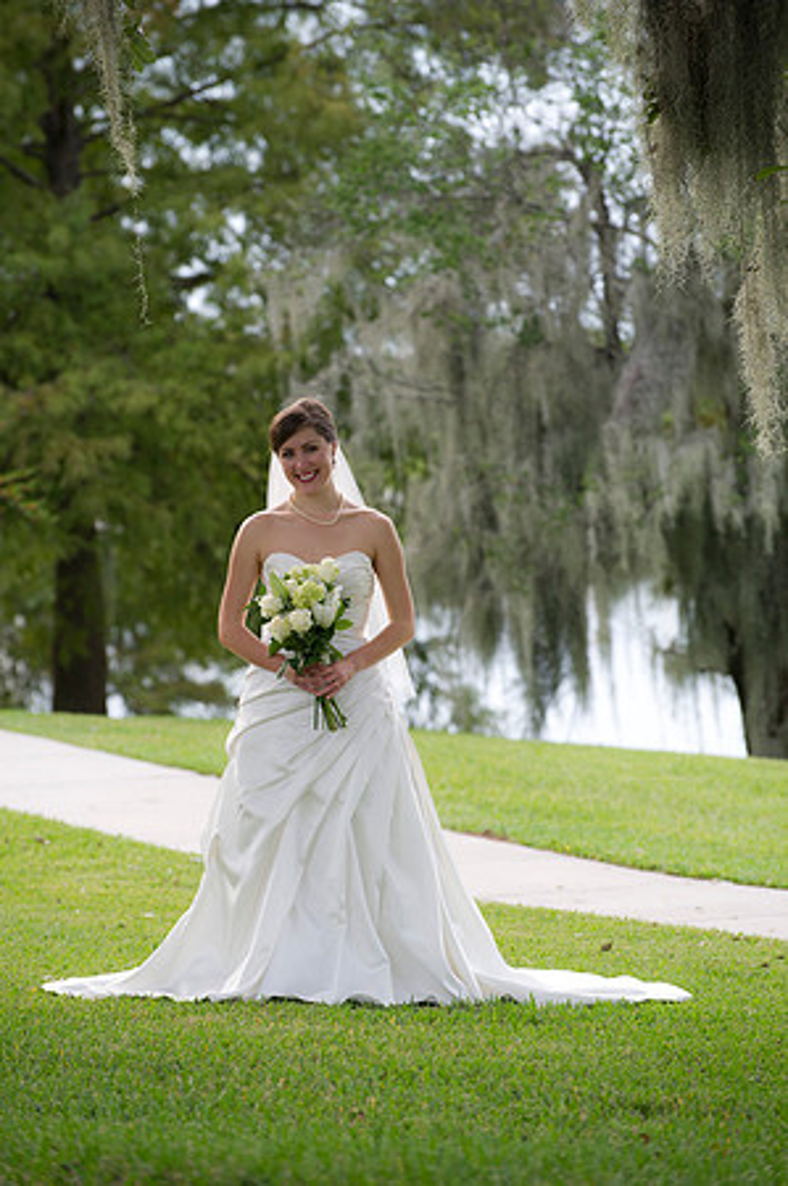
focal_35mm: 190
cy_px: 593
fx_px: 6252
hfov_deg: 7.2
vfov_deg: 10.8
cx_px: 394
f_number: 4
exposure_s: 1/250
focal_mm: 190
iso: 320
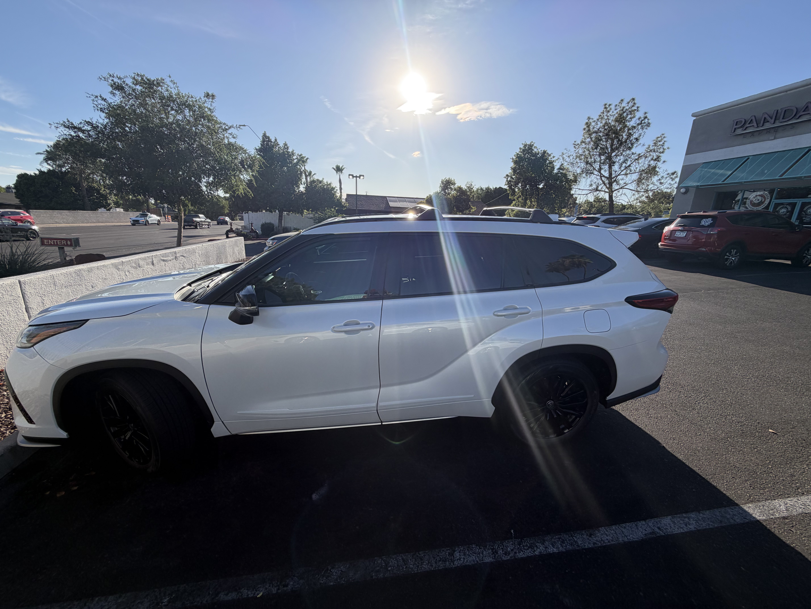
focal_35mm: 14
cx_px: 406
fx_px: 328
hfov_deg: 102.1
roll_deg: -1.9
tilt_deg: -14.2
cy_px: 304
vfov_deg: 85.7
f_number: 2.2
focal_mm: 2.22
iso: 25
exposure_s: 1/888
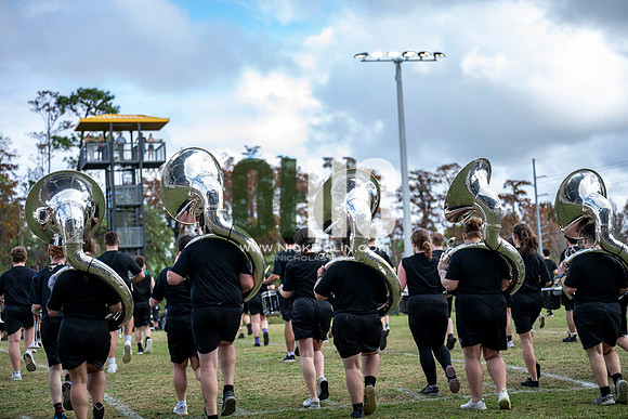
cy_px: 210
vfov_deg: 21.9
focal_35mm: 62
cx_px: 314
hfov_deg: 32.4
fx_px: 1082
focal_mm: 62
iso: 320
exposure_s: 1/1250
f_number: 2.8
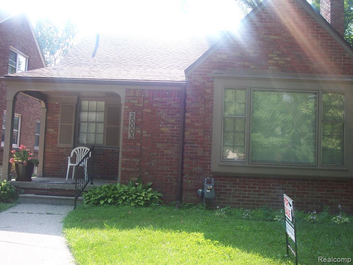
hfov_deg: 47.8
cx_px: 176
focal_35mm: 39
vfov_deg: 36.8
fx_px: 398
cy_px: 132
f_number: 3.4
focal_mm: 8
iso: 100
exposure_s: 1/180
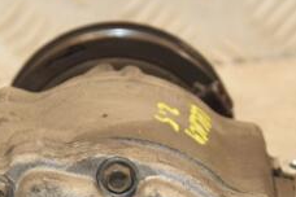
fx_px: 2146
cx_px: 134
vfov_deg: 5.2
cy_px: 242
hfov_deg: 7.9
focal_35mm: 261
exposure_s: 1/160
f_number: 5.3
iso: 800
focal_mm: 66
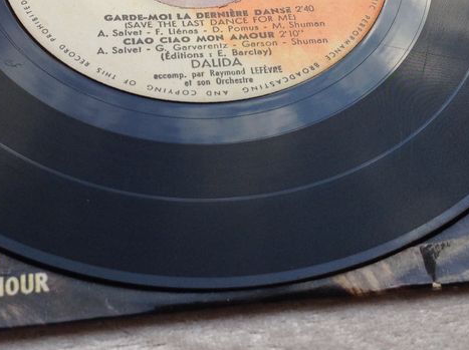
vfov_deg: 19.3
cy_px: 53
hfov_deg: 26.0
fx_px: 1015
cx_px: 189
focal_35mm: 75
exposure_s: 1/120
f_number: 2.4
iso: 50
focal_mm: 4.28
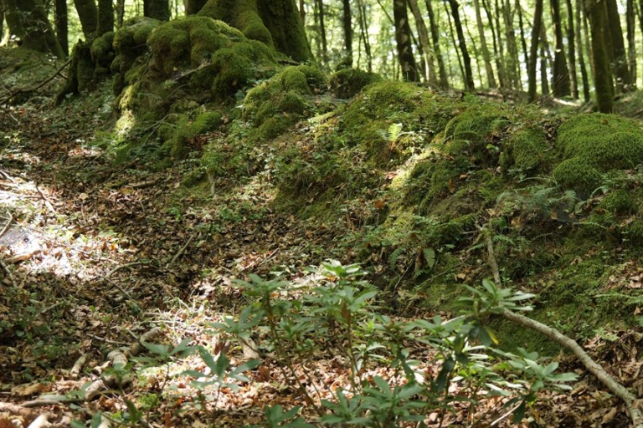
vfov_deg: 24.2
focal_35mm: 56
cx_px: 407
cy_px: 203
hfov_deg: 35.4
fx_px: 1000
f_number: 4.9
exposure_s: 1/50
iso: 800
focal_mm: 42
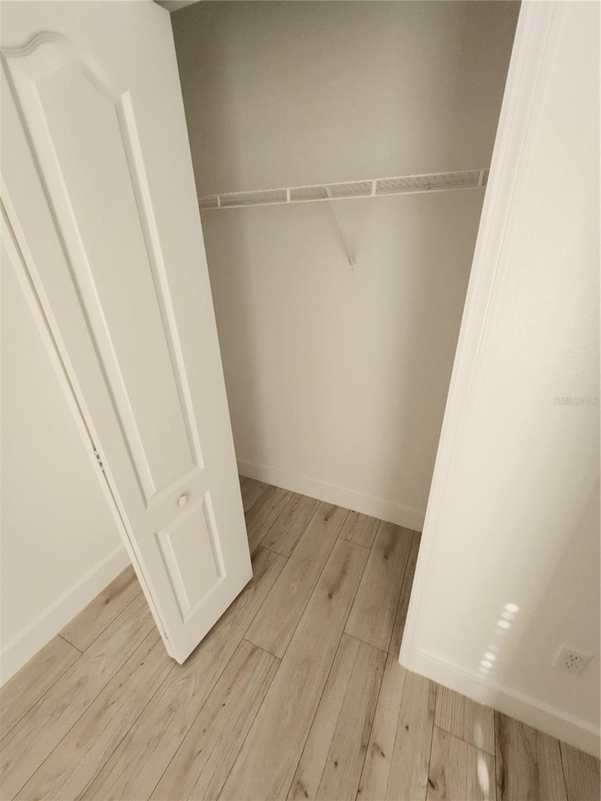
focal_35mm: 13
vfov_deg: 106.2
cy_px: 400
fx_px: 301
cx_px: 300
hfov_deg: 89.9
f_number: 2.2
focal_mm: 2.2
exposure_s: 1/60
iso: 250
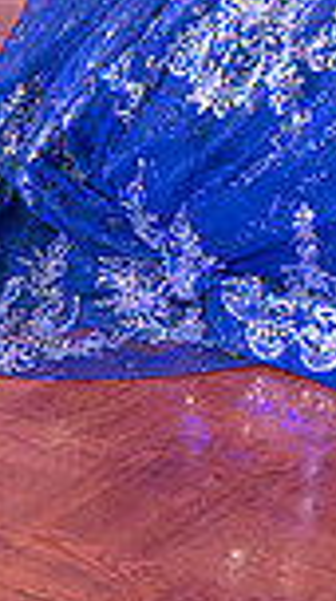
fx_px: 2371
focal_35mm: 149
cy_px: -265
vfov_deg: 13.7
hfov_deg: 8.0
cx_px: 486
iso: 1250
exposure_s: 1/200
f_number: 2.8
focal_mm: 48
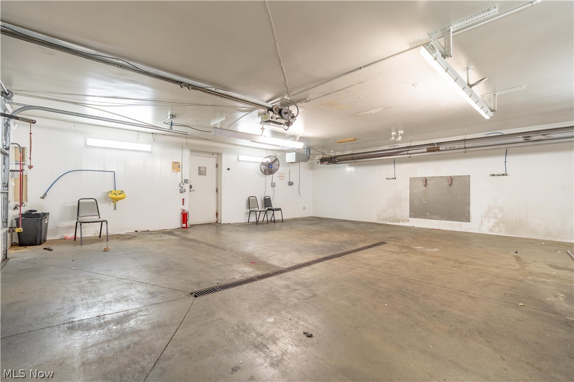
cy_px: 191
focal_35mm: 16
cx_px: 287
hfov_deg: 96.7
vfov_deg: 73.7
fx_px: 255
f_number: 3.5
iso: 400
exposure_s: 1/50
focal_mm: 16
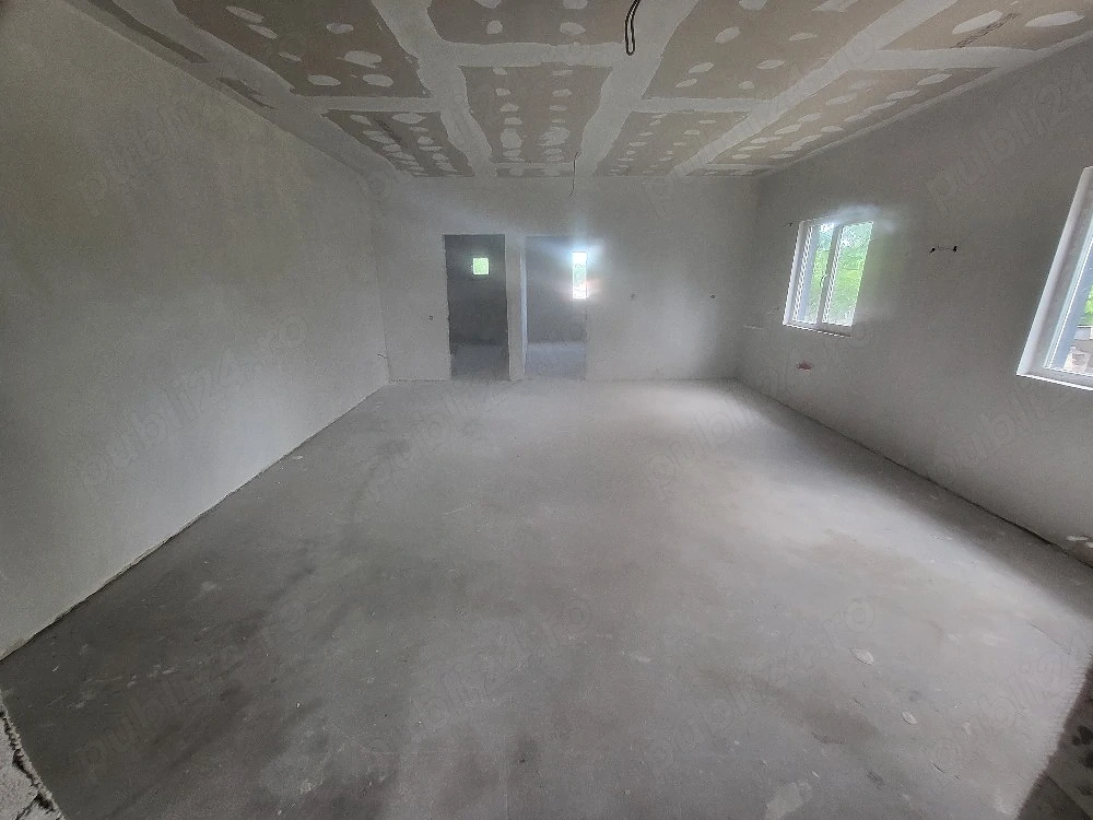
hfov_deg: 106.2
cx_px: 546
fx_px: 410
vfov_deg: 89.9
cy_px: 410
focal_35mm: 13
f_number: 2.2
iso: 160
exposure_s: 1/50.3
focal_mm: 1.74
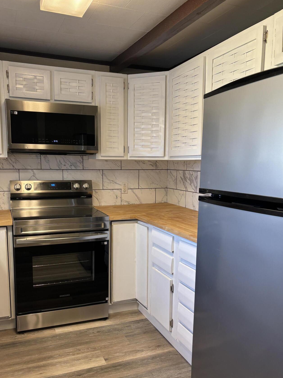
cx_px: 137
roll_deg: -0.6
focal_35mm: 31
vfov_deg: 58.2
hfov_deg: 45.4
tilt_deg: -8.1
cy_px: 208
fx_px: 338
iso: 80
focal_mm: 5.96
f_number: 1.6
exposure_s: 1/60
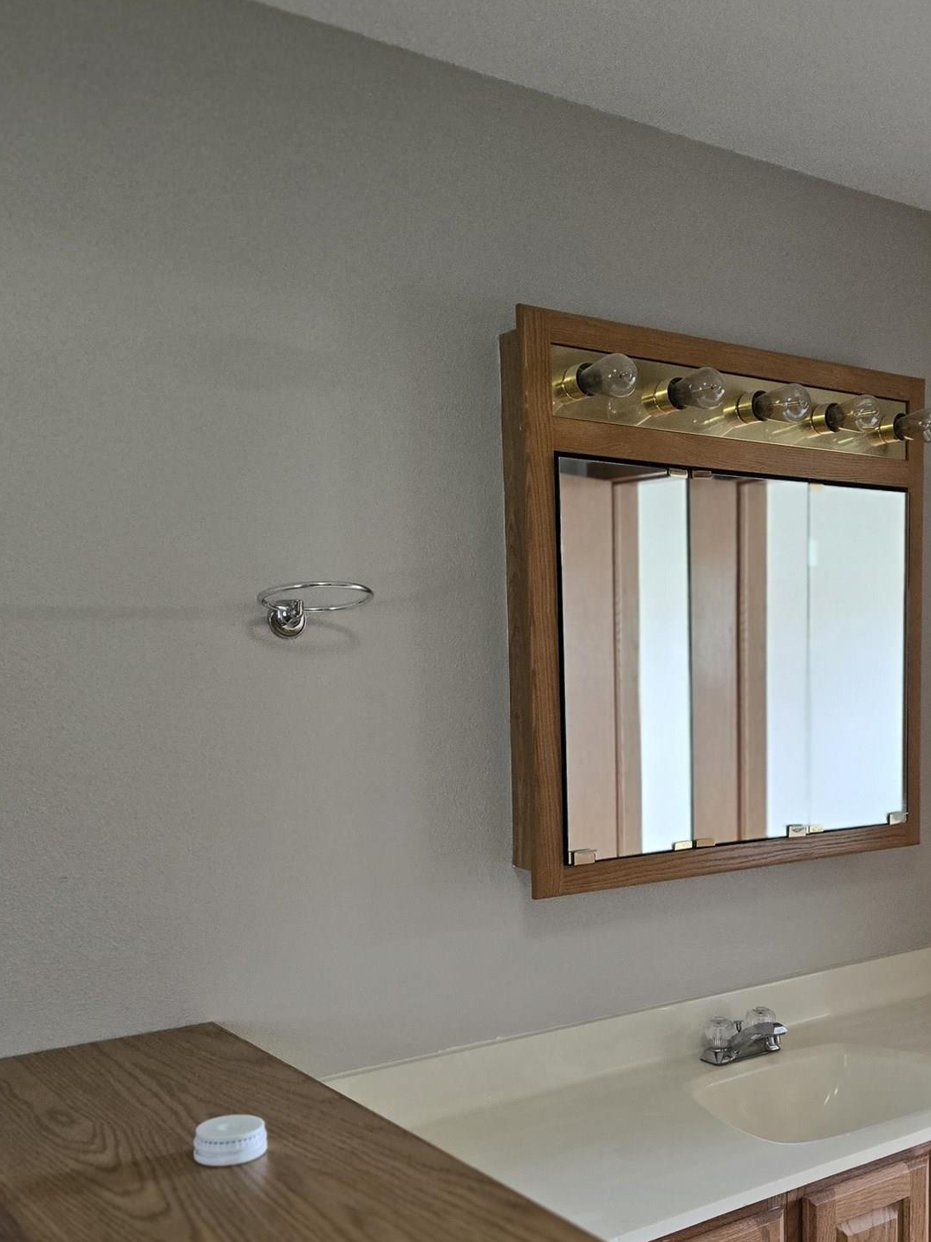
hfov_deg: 37.6
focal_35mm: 37
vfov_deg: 49.5
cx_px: 713
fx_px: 1327
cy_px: 800
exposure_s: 1/120
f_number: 1.8
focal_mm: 5.4
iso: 320
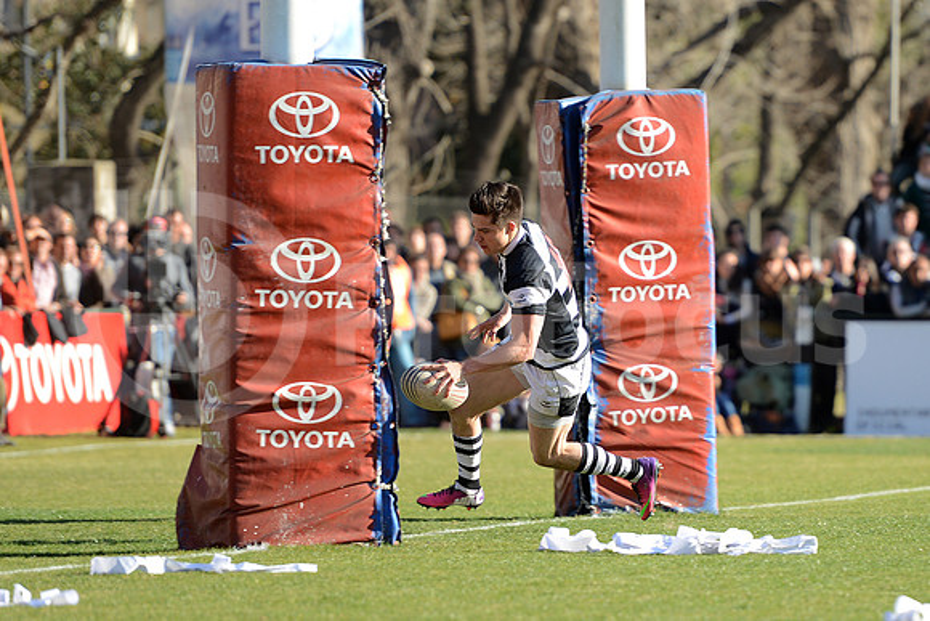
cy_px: 310
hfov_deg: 10.5
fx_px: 5038
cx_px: 465
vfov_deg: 7.0
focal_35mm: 195
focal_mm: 195
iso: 250
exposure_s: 1/800
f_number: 2.8
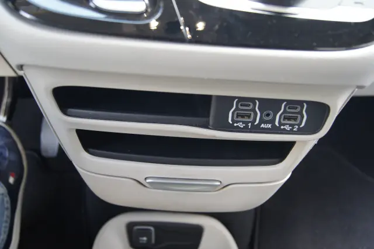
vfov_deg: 39.9
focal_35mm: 33
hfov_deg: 57.2
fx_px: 343
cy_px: 124
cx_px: 187
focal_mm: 22
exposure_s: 1/40
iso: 400
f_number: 4
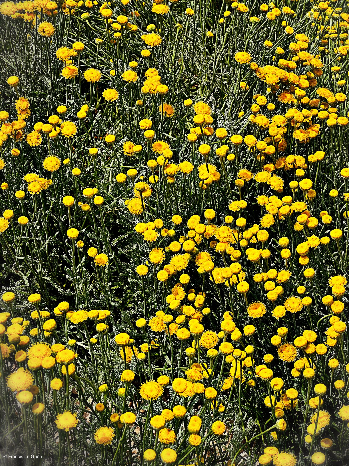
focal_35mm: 77
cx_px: 174
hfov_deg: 19.1
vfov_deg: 25.3
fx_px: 1035
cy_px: 233
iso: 32
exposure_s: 1/747
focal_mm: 9
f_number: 2.8
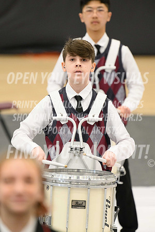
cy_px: 116
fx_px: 2583
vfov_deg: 5.2
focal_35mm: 400
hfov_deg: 3.4
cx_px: 78
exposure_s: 1/250
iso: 6400
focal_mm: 400
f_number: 5.6
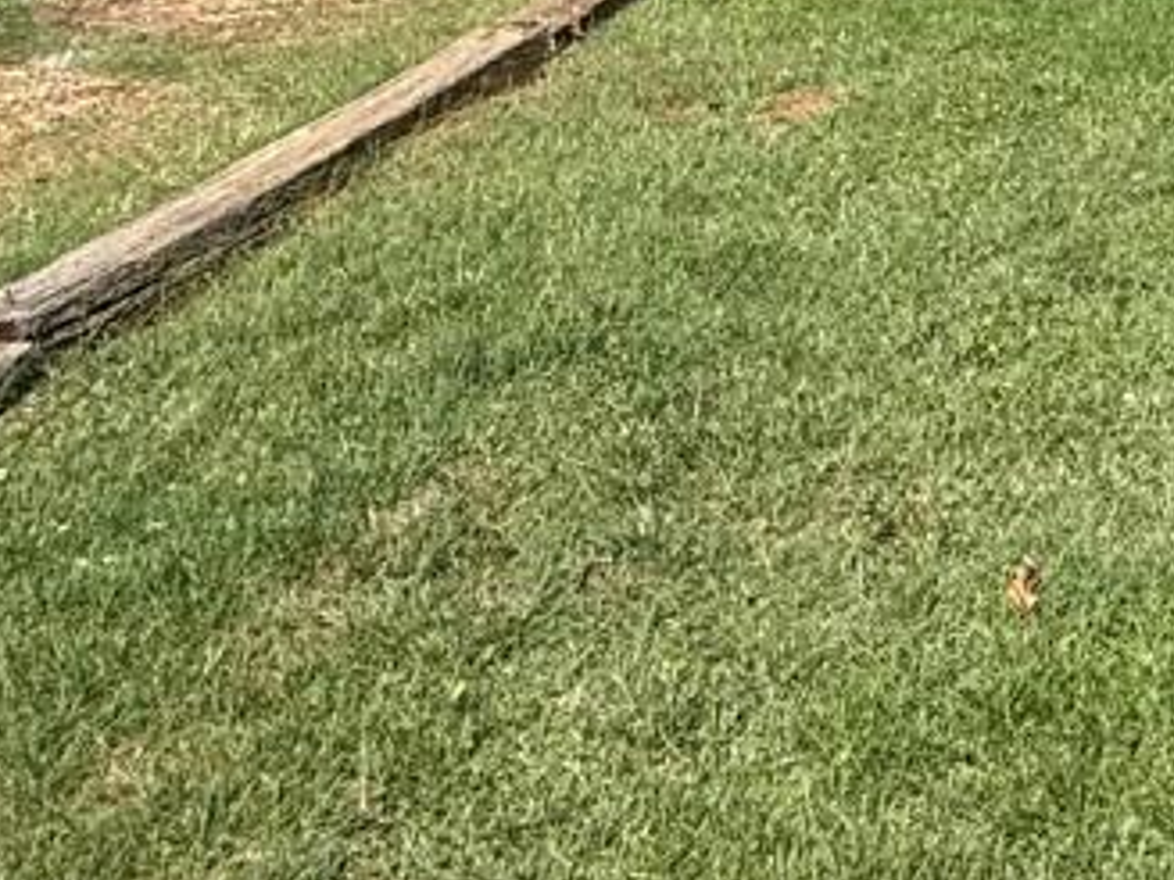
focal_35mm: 64
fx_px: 2171
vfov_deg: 18.4
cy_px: -671
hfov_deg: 25.5
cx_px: 1571
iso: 50
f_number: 2.2
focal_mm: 2.22
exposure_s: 1/1613
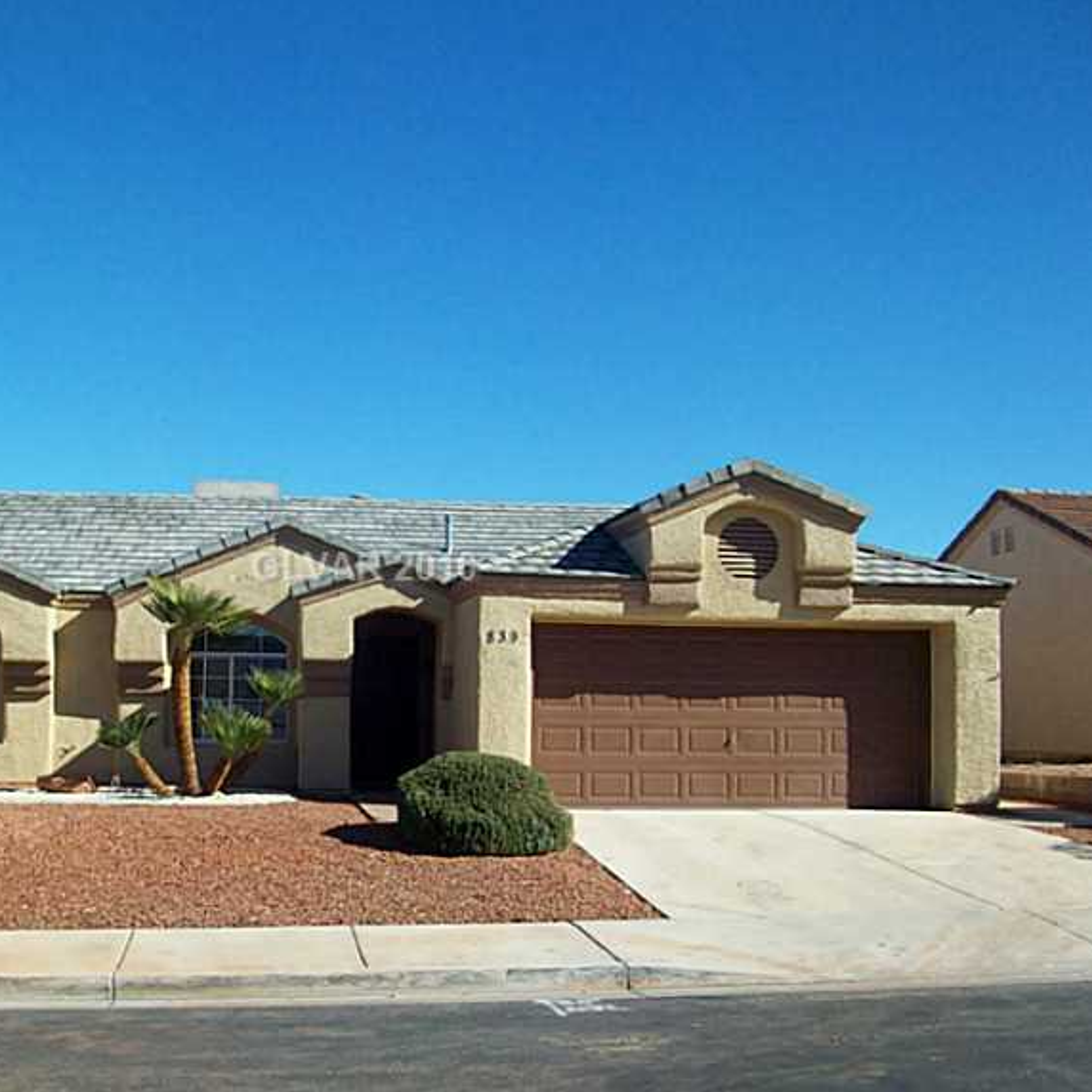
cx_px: 355
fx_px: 1499
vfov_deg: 40.0
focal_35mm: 42
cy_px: 567
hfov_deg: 39.5
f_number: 5.5
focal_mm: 5.7
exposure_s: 1/388
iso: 80
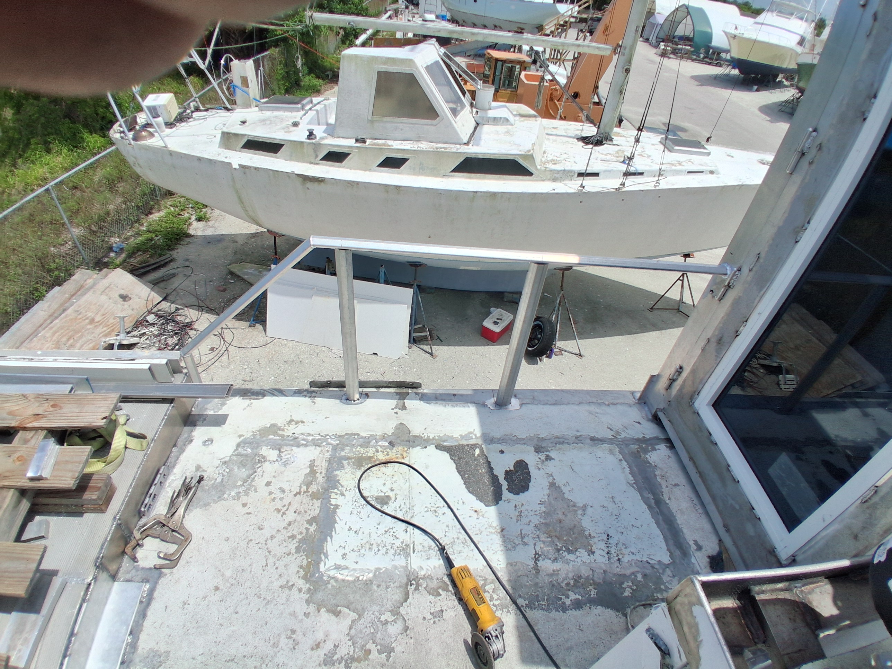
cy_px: 334
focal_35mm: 17
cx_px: 446
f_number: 2.2
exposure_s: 1/3185
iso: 50
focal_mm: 1.4
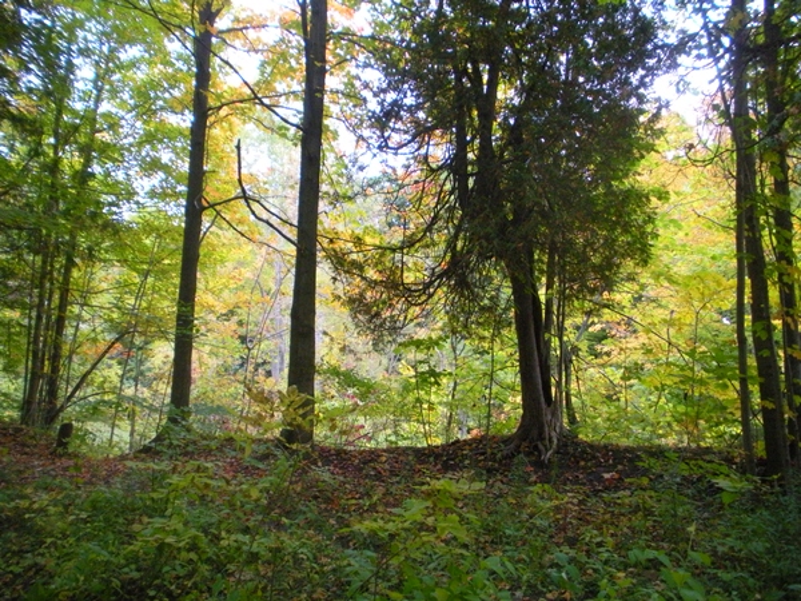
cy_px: 300
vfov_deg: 39.7
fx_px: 833
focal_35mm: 36
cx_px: 400
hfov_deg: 51.4
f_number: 3.5
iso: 412
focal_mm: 6.3
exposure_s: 1/126
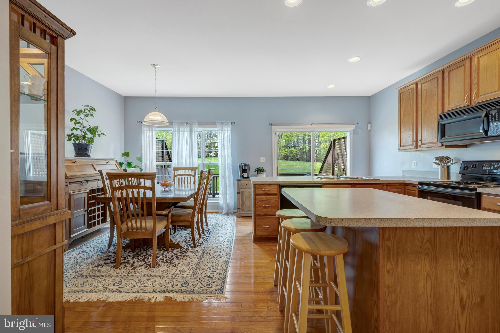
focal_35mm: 16
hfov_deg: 96.7
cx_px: 250
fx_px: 222
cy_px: 166
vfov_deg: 73.8
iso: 1250
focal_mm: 16
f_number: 8
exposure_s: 1/40
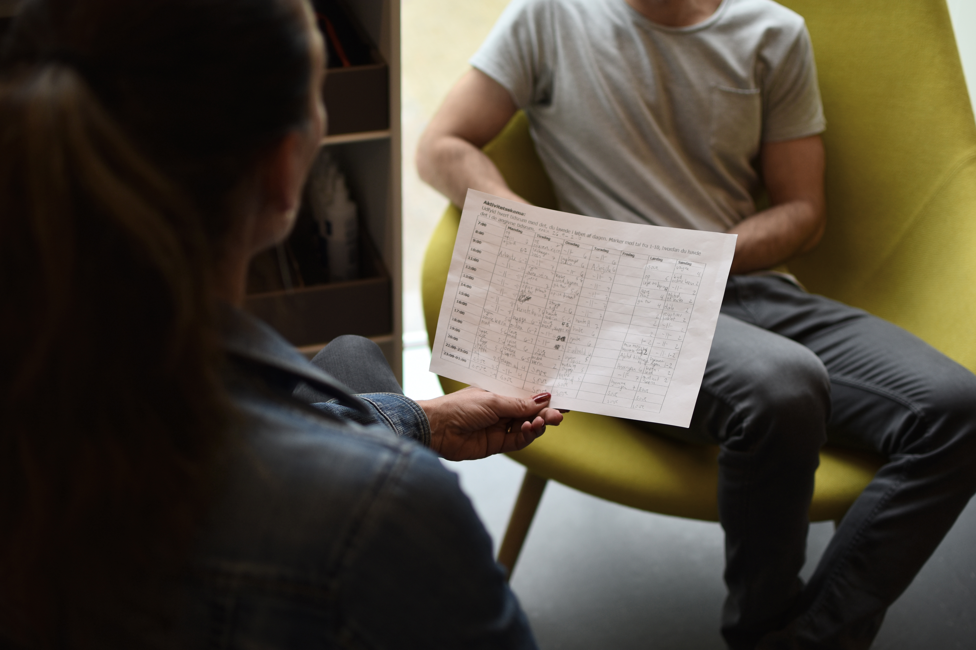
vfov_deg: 25.8
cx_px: 488
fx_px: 1423
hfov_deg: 37.9
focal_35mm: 52
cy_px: 325
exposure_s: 1/400
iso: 100
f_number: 1.8
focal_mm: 35
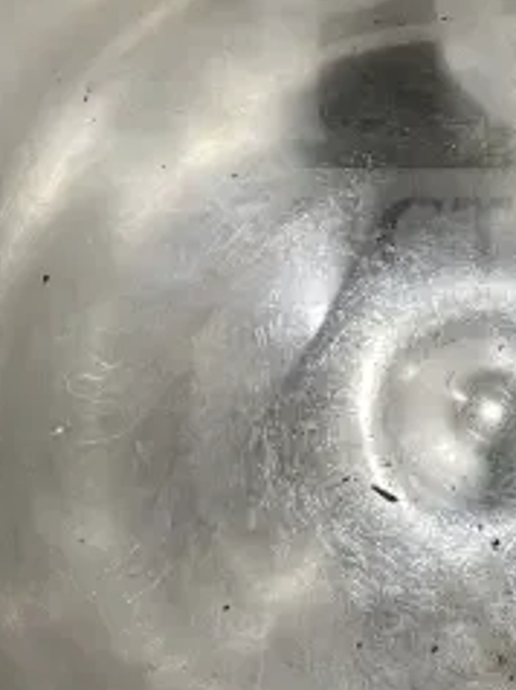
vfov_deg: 21.6
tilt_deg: -73.3
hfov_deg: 16.3
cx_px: 504
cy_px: 77
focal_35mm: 89
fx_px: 1772
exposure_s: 1/60
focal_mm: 4.25
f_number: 1.8
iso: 125
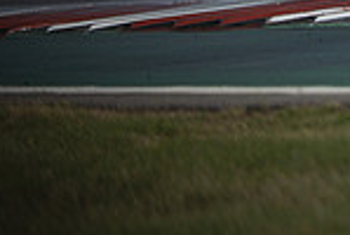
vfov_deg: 1.2
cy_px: -175
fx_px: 11339
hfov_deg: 1.8
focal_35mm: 1164
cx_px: 646
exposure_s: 1/4000
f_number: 2
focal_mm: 200
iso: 250
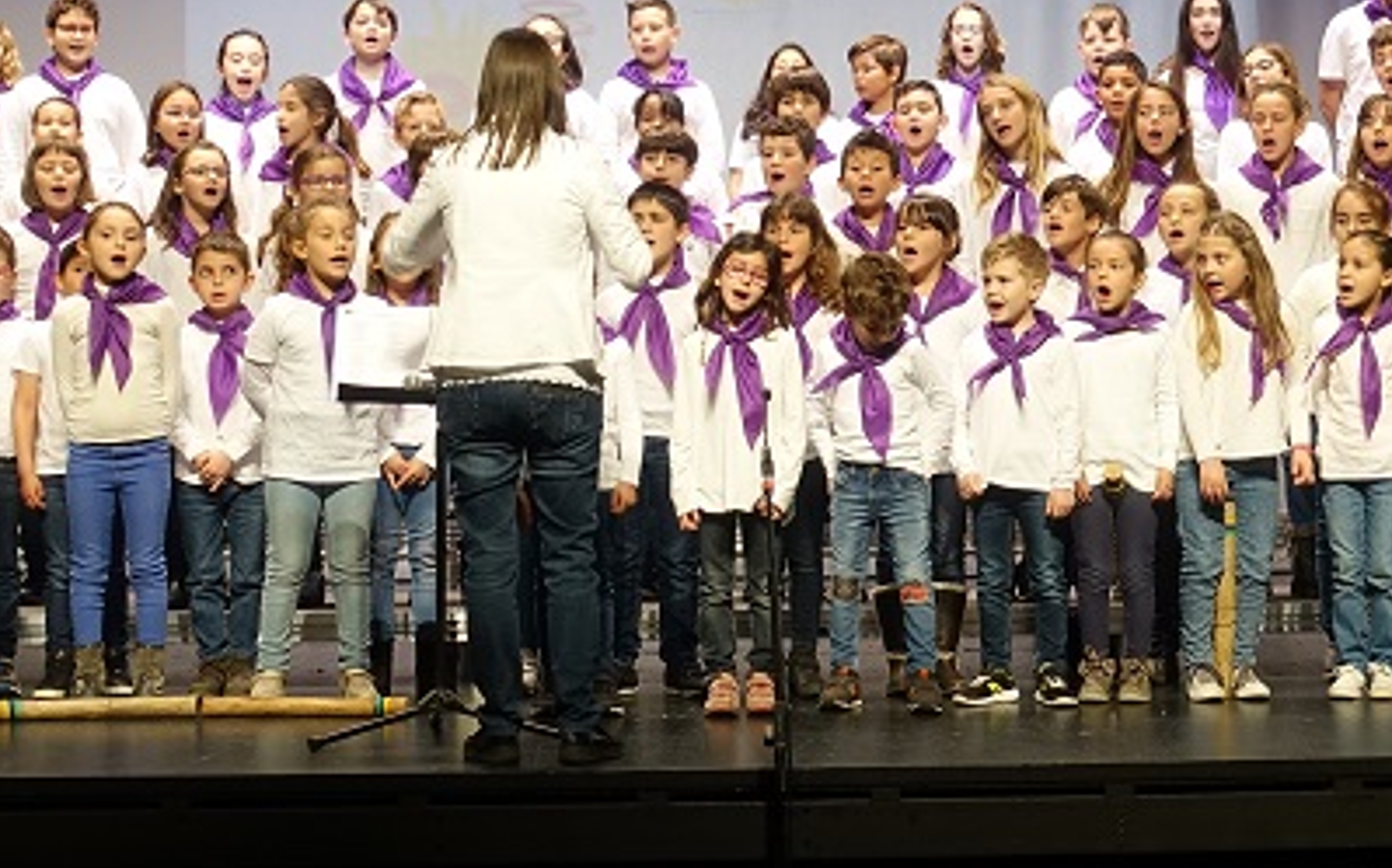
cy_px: 300
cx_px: 935
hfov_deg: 22.5
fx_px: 3489
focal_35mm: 92
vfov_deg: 14.2
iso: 200
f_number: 2.8
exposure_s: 1/40
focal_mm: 14.7
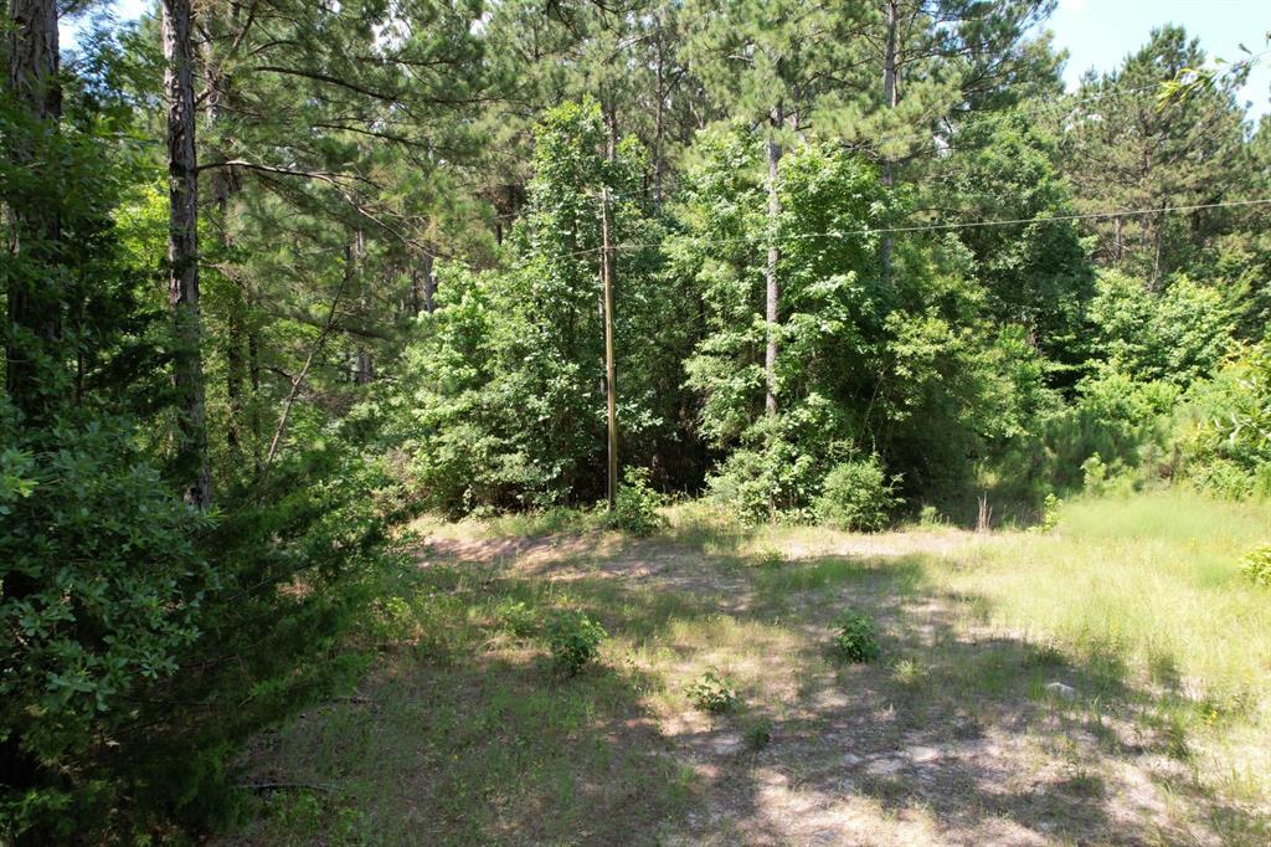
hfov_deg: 78.6
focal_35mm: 22
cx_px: 636
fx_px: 776
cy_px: 424
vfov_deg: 57.2
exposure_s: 1/500
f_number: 2.8
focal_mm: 8.38
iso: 100
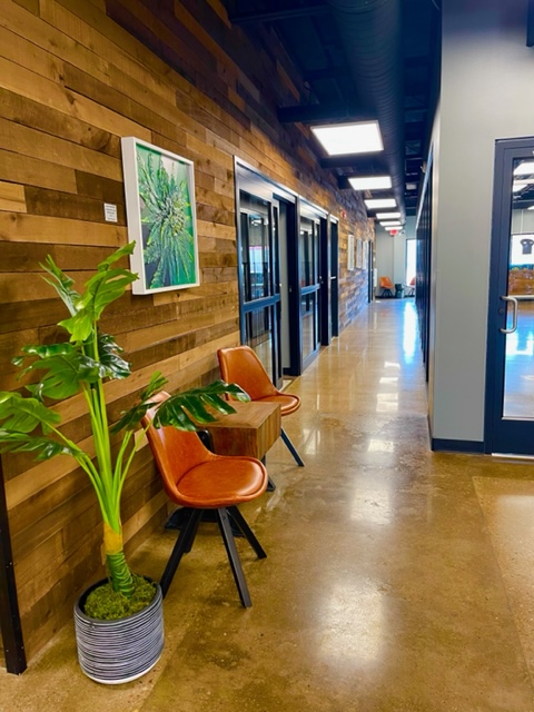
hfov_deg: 53.1
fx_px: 535
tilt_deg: -8.6
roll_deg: +1.9
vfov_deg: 67.3
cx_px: 267
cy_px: 356
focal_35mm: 26
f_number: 1.6
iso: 160
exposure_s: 1/60
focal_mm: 5.1
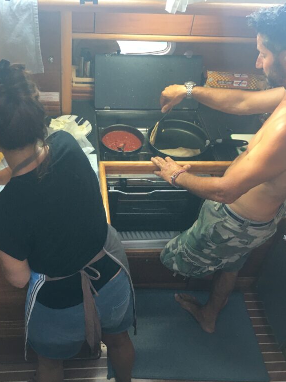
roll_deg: -3.8
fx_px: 430
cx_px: 97
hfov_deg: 36.5
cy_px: 192
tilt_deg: -43.3
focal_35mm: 39
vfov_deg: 47.9
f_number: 2.2
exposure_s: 1/33
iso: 100
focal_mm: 4.15
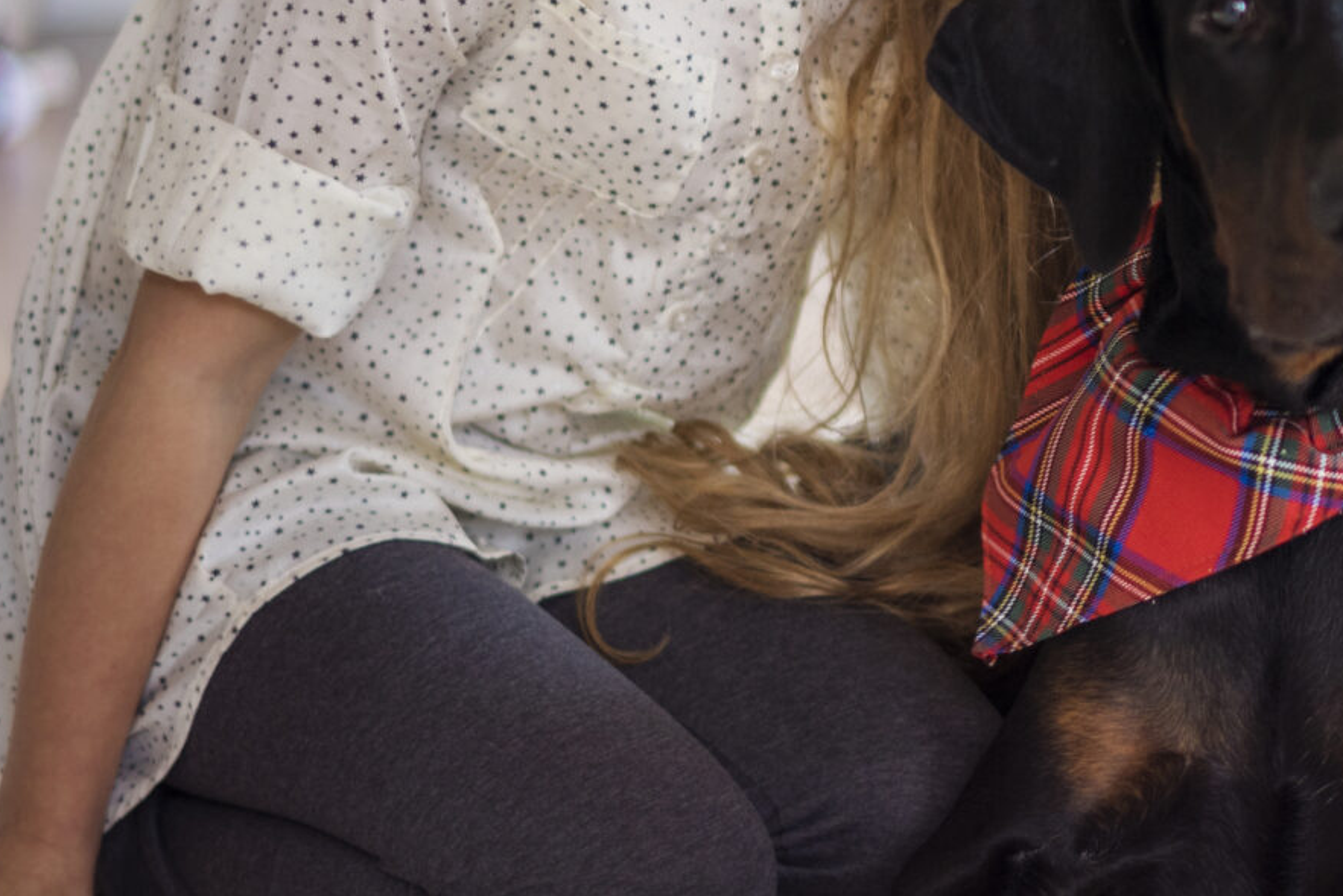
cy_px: 287
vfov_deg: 9.5
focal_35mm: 145
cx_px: 1414
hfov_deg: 13.9
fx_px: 5410
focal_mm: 50
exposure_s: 1/125
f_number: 2
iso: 160
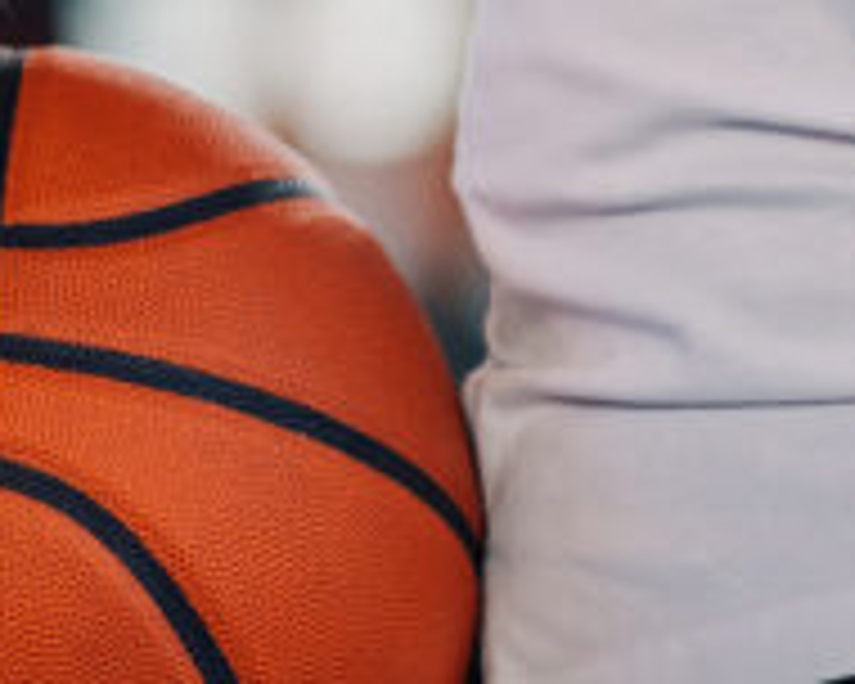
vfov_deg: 3.6
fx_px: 10906
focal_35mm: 431
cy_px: 133
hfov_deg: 4.5
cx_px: -482
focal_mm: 85
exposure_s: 1/1000
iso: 320
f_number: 1.8
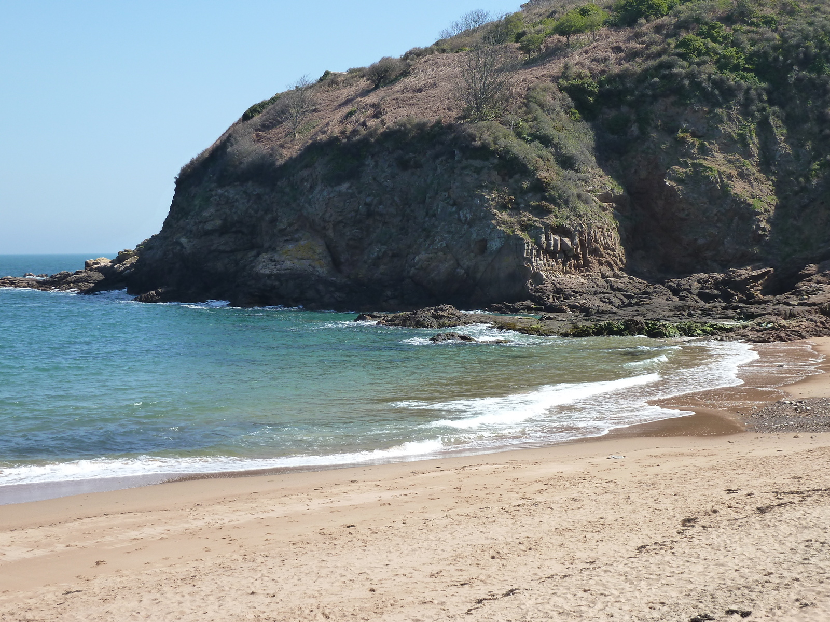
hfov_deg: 34.9
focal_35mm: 55
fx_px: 1319
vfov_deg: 26.6
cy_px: 311
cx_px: 415
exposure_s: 1/400
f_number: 3.9
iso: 125
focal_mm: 9.1
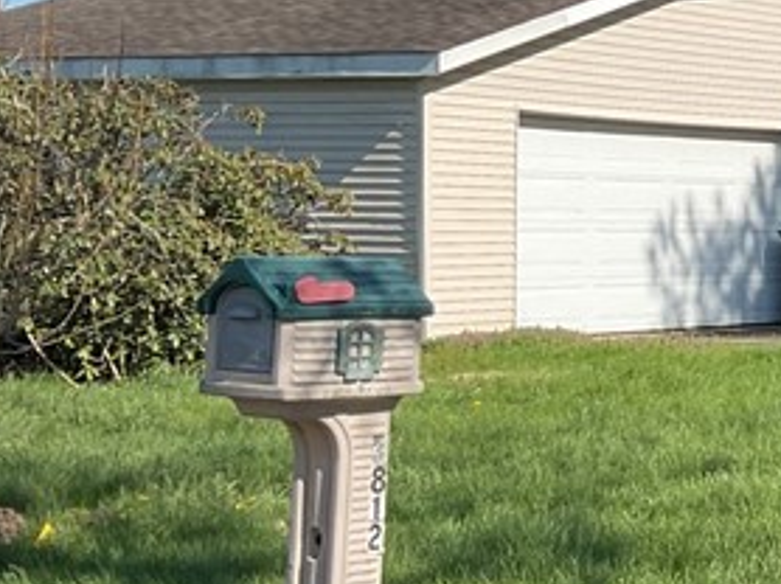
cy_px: 219
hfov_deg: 16.0
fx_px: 2412
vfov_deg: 13.8
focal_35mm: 107
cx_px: 1334
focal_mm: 3
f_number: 1.8
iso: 16
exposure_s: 1/978
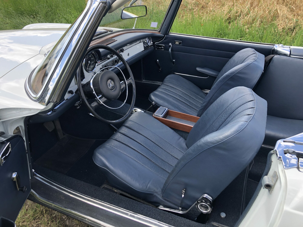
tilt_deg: -30.7
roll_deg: +0.9
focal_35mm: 28
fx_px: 245
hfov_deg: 63.4
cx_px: 152
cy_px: 114
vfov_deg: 49.7
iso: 20
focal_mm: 3.99
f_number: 1.8
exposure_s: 1/287
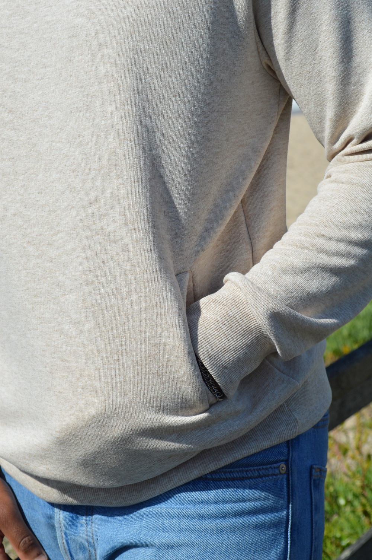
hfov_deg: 16.5
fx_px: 1281
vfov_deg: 24.6
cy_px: 280
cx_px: 186
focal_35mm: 82
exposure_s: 1/320
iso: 100
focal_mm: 55
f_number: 9
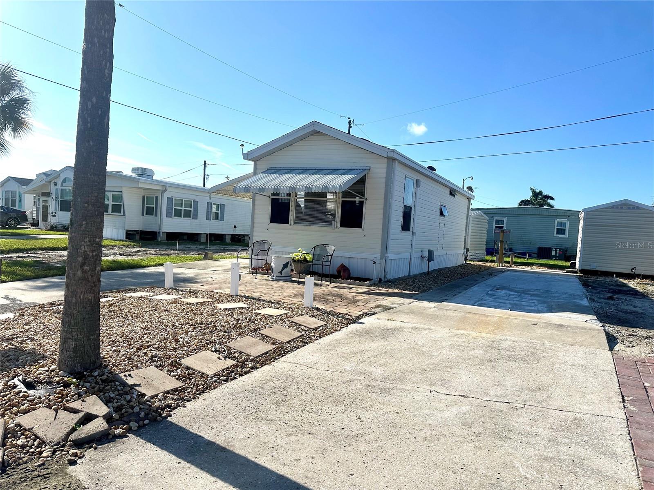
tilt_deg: -2.2
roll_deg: -3.3
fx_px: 453
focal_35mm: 24
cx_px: 327
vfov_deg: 56.8
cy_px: 245
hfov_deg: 71.6
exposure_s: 1/5848
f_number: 1.78
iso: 80
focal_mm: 6.86
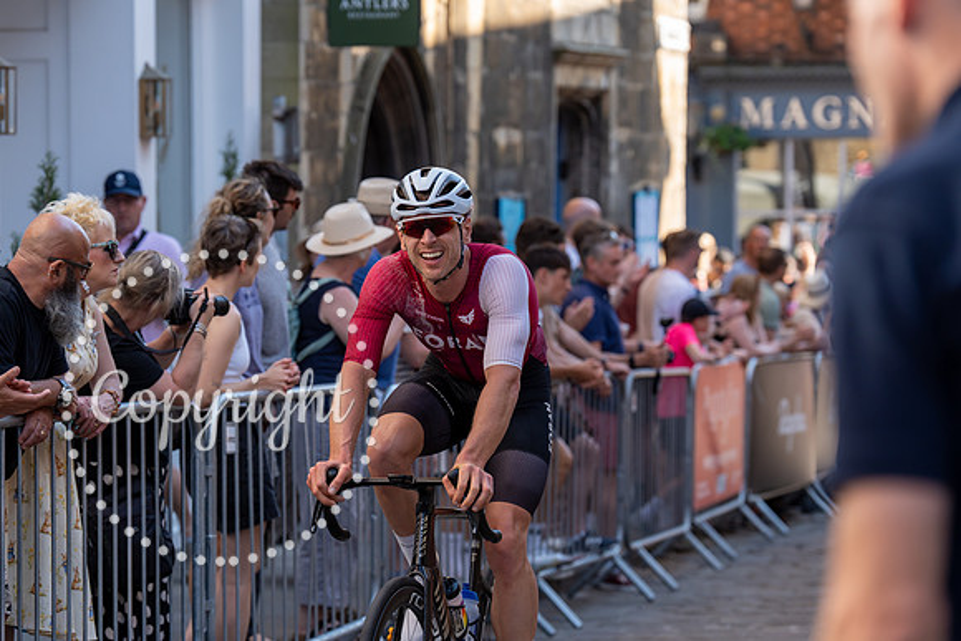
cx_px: 480
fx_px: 3524
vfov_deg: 10.4
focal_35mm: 132
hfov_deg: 15.5
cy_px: 320
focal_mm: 132
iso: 640
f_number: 4
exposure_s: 1/1000
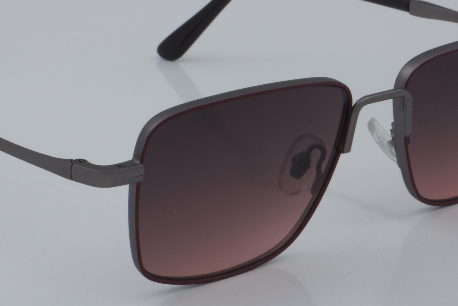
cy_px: 129
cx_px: 210
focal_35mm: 123
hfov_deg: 16.7
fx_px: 1565
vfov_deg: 11.1
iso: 100
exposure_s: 1/4
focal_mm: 50
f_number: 32
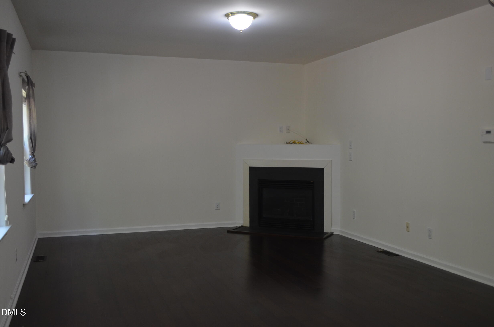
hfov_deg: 53.2
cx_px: 247
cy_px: 164
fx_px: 493
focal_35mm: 36
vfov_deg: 36.7
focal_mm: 24
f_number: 4
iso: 720
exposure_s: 1/60
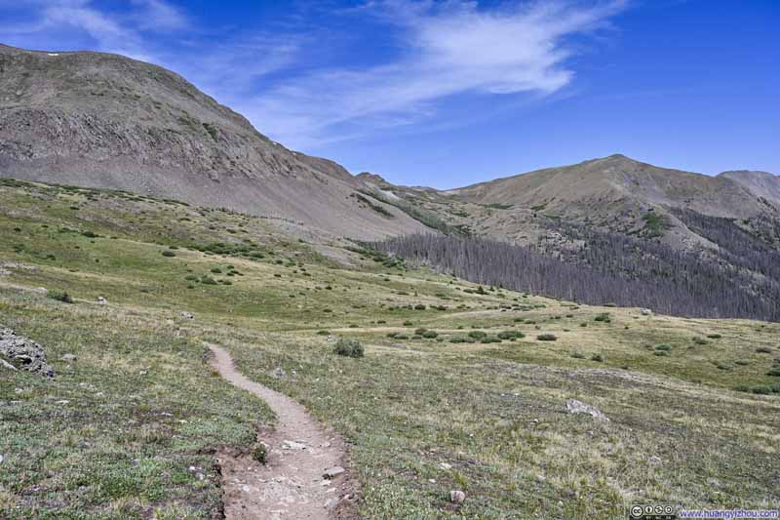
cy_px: 260
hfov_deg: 61.1
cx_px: 390
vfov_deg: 42.9
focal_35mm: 30
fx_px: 661
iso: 64
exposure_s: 1/800
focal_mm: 30.5
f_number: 5.6
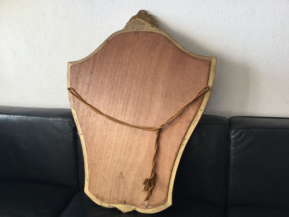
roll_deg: +2.5
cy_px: 108
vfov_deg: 45.4
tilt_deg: -14.7
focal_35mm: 31
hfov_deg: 58.4
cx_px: 144
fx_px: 259
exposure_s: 1/33
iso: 50
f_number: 2.4
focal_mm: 3.3
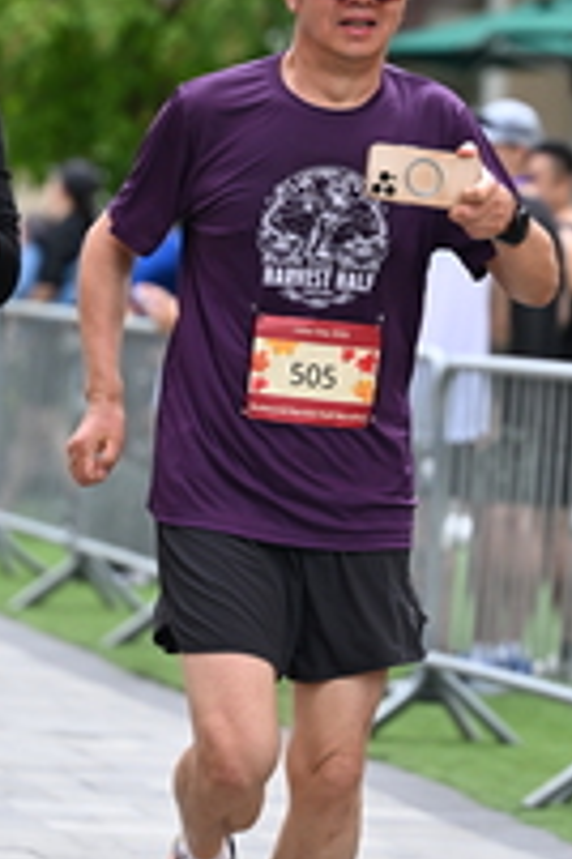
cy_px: 103
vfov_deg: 6.5
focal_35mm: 314
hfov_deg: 4.4
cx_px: 429
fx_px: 7483
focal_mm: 115
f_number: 2.8
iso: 640
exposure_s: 1/2500
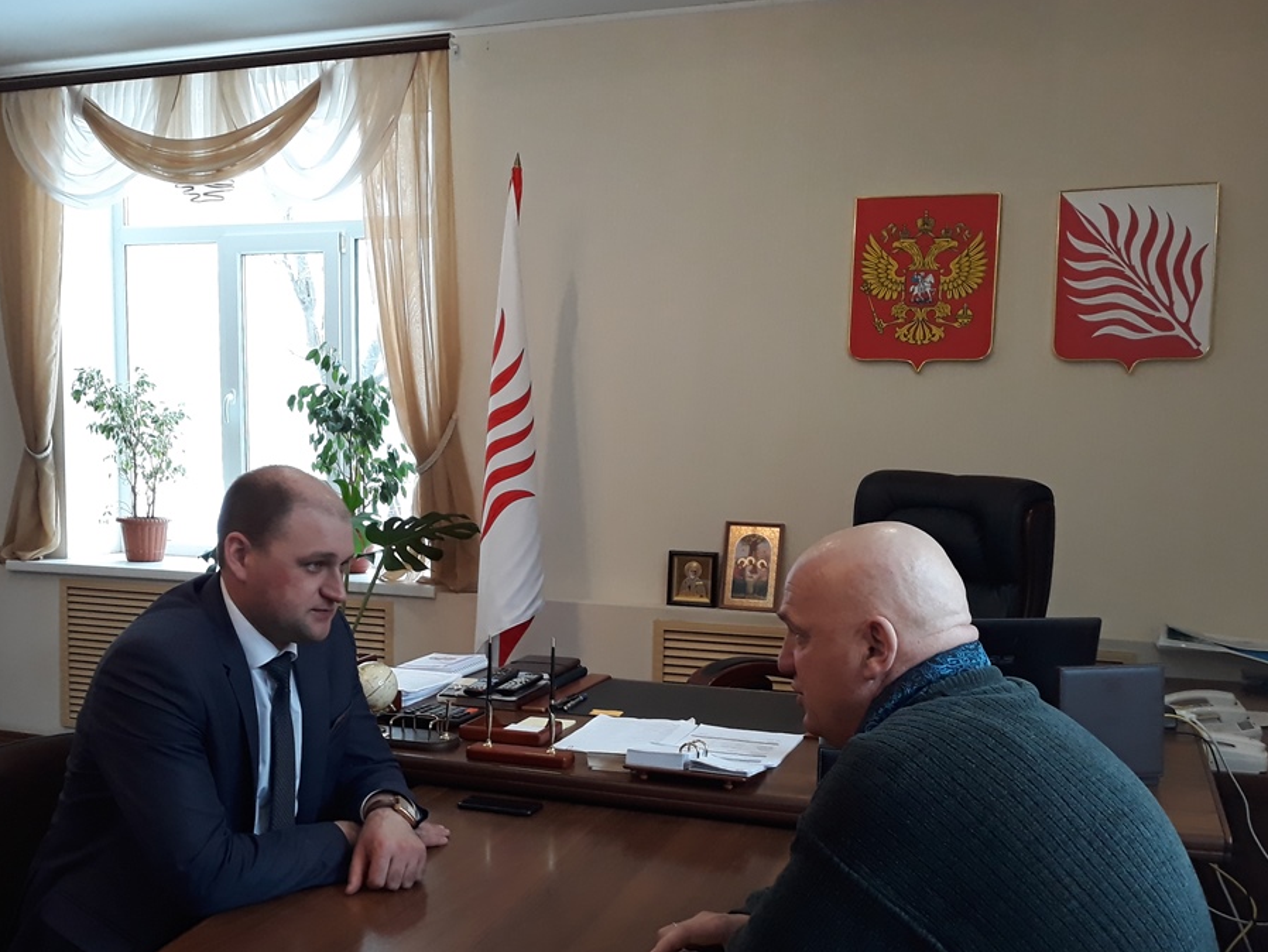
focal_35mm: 36
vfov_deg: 39.5
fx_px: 1319
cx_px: 534
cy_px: 581
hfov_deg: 51.1
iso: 160
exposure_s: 1/50
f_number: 1.7
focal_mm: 3.71
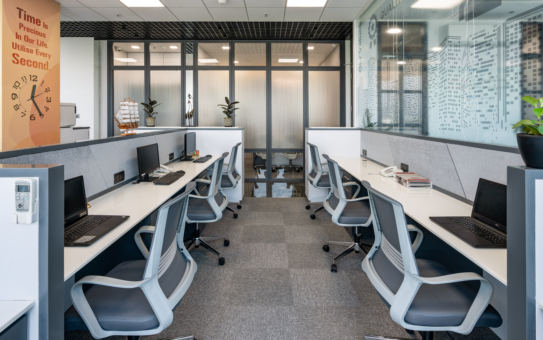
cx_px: 276
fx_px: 252
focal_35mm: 17
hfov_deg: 94.4
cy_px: 166
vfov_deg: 68.0
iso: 200
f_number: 11
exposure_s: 1/10
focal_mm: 16
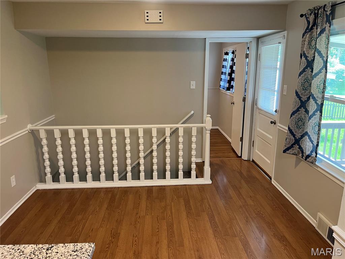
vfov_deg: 53.1
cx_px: 172
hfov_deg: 67.3
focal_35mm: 26
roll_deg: +0.1
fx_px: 259
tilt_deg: -13.3
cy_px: 130
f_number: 1.6
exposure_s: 1/61
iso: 125
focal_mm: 5.1
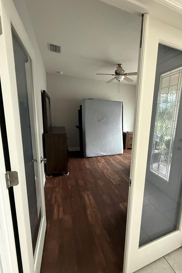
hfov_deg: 73.2
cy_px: 138
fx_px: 121
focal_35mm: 16
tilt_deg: -9.2
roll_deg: -2.1
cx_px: 106
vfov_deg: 96.7
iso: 800
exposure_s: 1/60
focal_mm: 2.22
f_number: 2.2
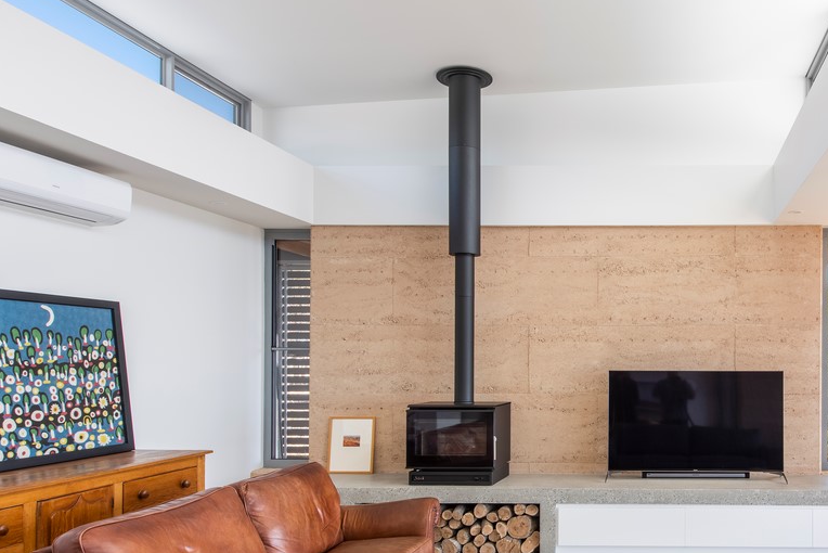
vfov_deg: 43.2
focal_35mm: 30
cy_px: 358
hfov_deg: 57.4
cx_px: 660
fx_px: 690
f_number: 11
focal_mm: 17
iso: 64
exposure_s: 1/60
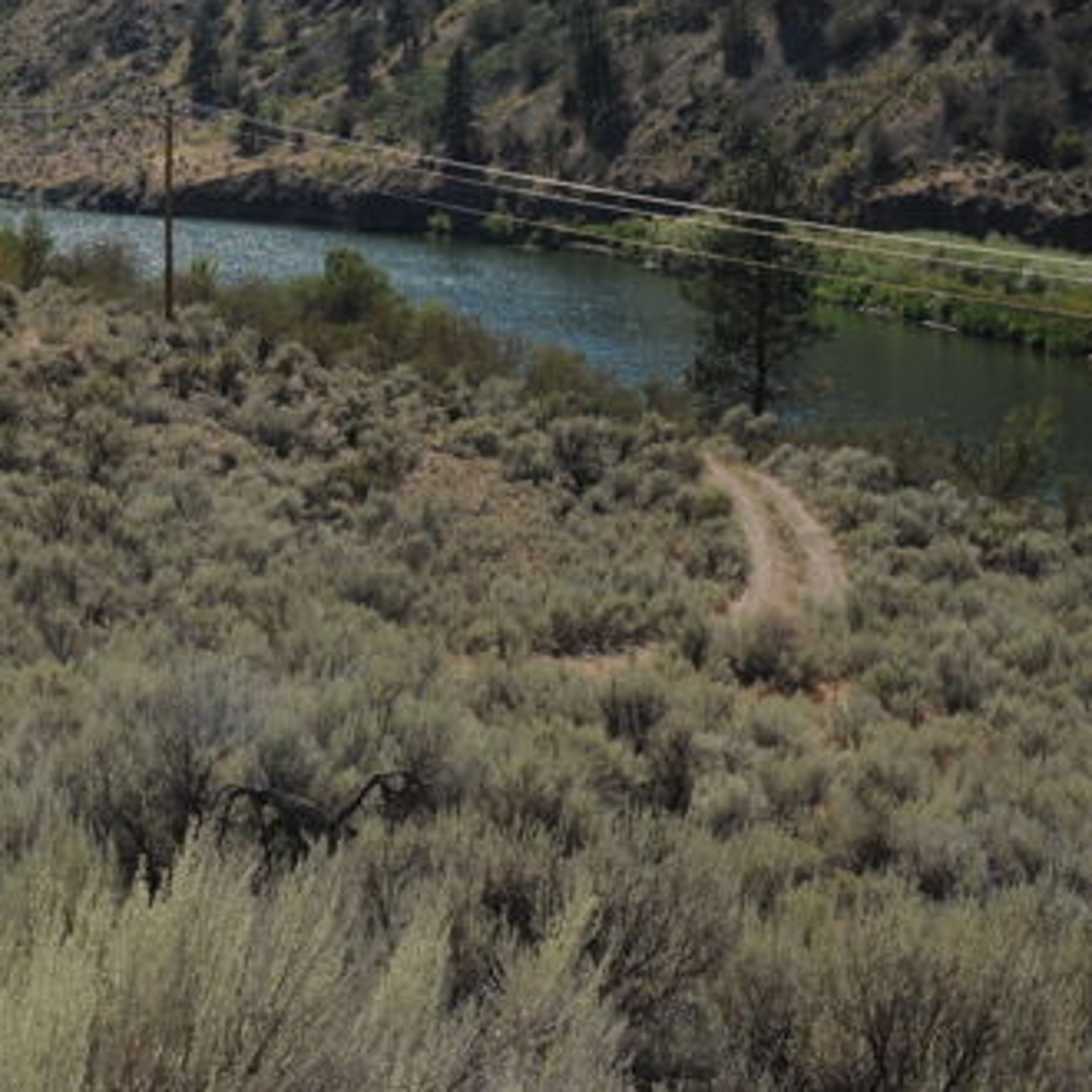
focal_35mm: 72
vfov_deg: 23.7
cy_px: 238
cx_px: 215
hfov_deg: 23.6
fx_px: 2570
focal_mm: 35
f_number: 13
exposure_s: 1/250
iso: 200
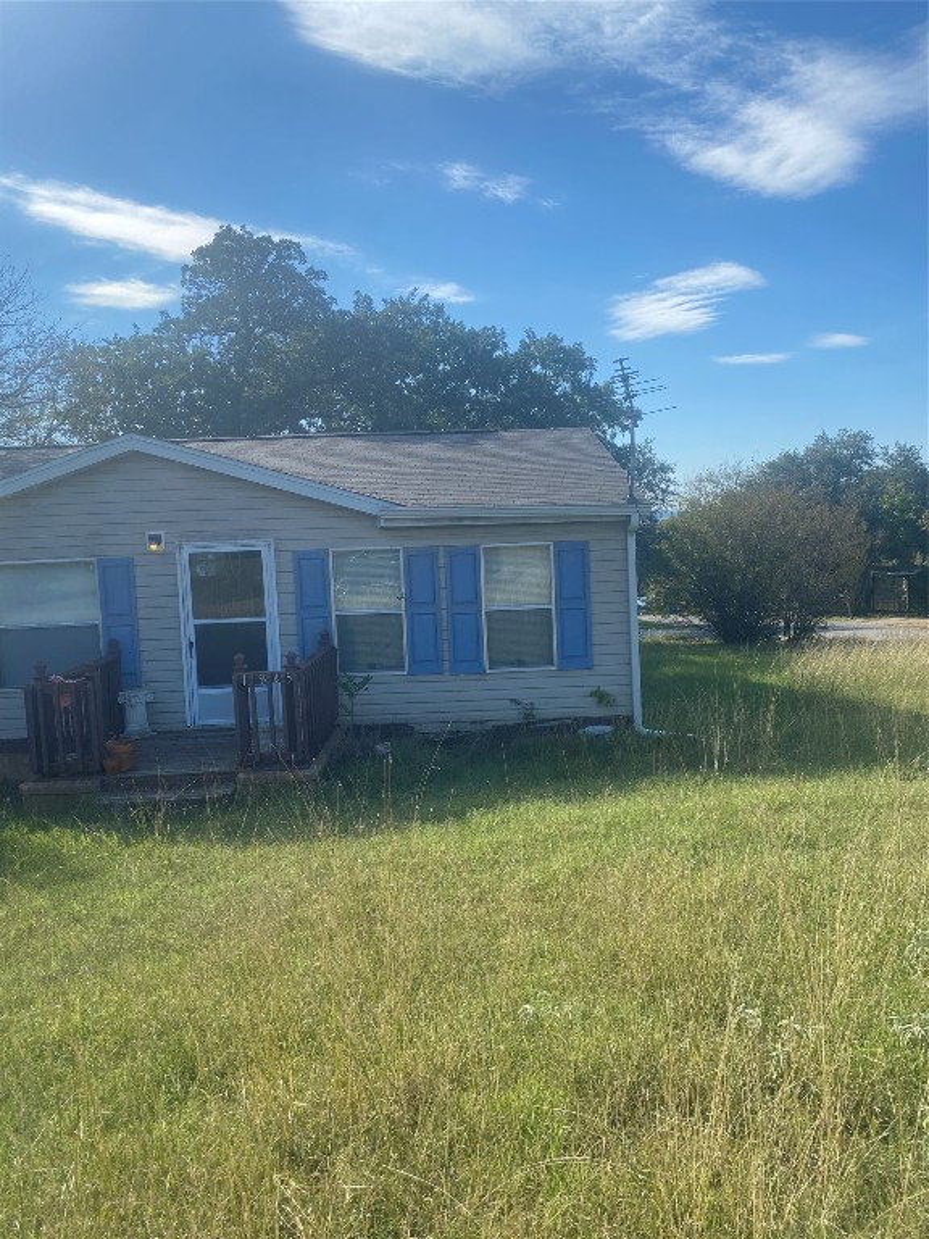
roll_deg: +1.6
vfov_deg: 67.3
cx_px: 464
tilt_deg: -4.7
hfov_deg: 53.1
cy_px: 620
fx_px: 930
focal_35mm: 26
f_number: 1.8
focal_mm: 4.25
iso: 32
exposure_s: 1/3040
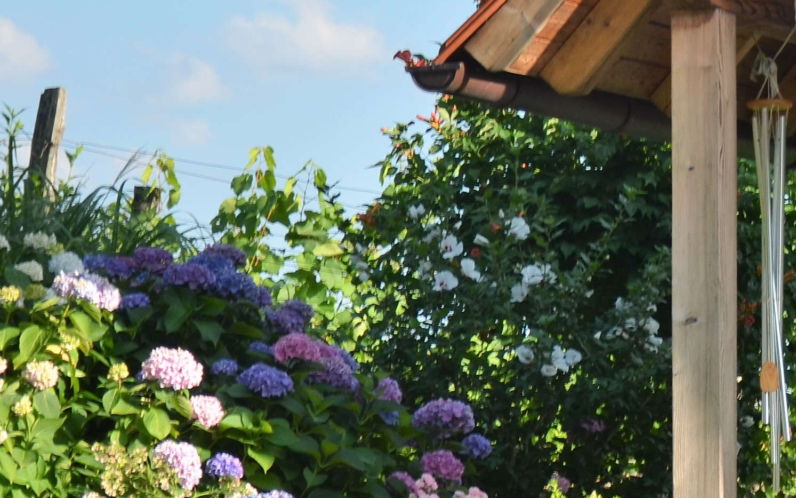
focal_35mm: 227
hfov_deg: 9.0
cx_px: 1241
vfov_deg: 5.8
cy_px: 148
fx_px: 4917
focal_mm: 45
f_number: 5.6
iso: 100
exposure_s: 1/250
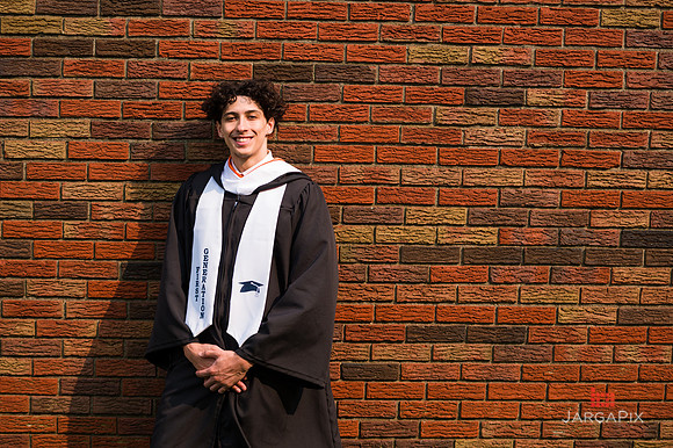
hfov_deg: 27.0
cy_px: 224
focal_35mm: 75
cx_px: 336
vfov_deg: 18.2
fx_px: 1401
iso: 200
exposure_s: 1/1250
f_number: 3.2
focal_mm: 75
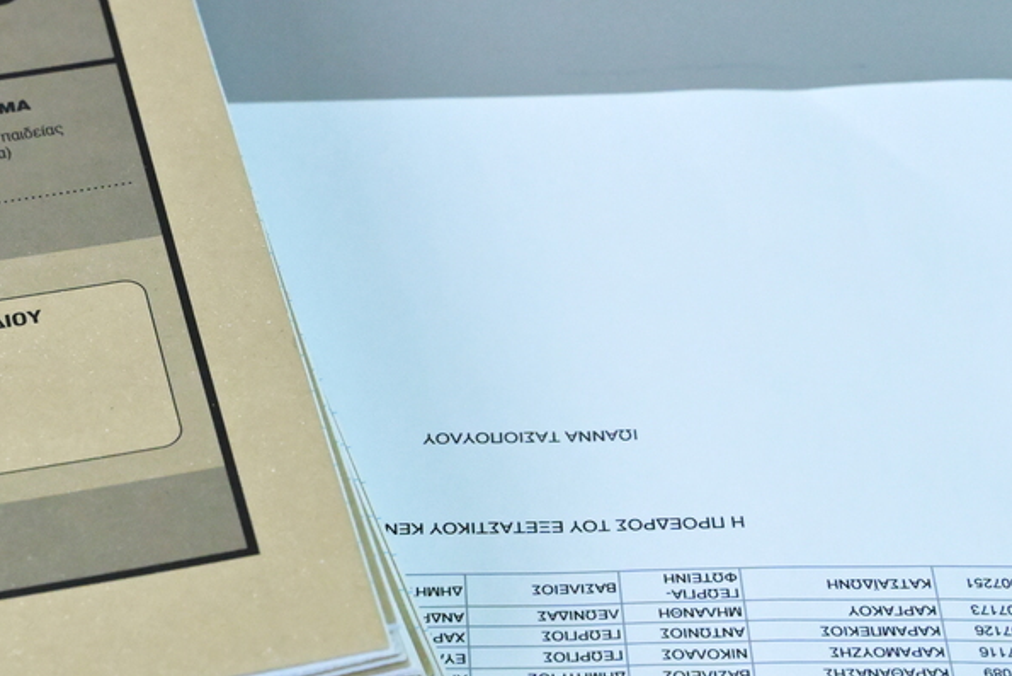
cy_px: 272
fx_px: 2924
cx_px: 122
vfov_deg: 13.2
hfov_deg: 19.3
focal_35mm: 104
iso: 8000
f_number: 5.6
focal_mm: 40
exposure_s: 1/640
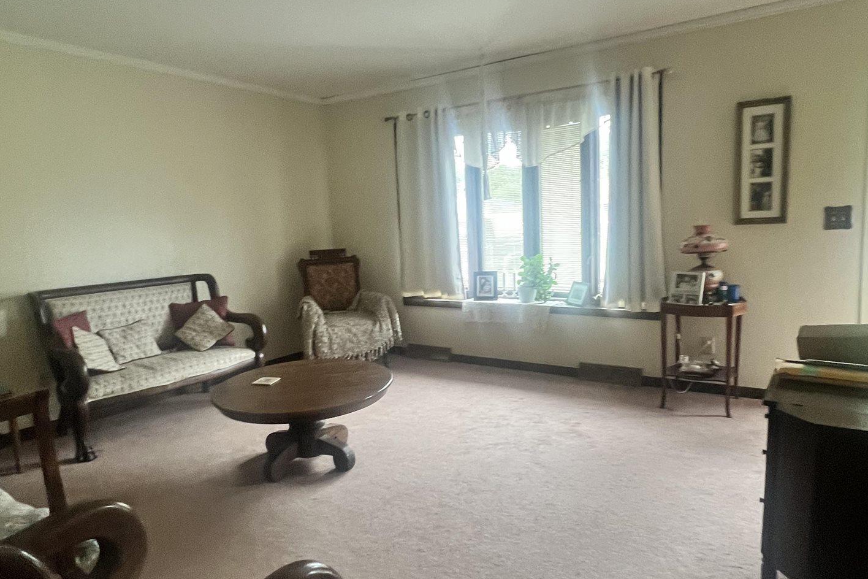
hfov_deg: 78.6
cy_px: 297
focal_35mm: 22
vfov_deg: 57.2
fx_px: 530
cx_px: 441
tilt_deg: -10.3
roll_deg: +2.5
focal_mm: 1.57
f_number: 1.8
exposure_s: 1/60
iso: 200
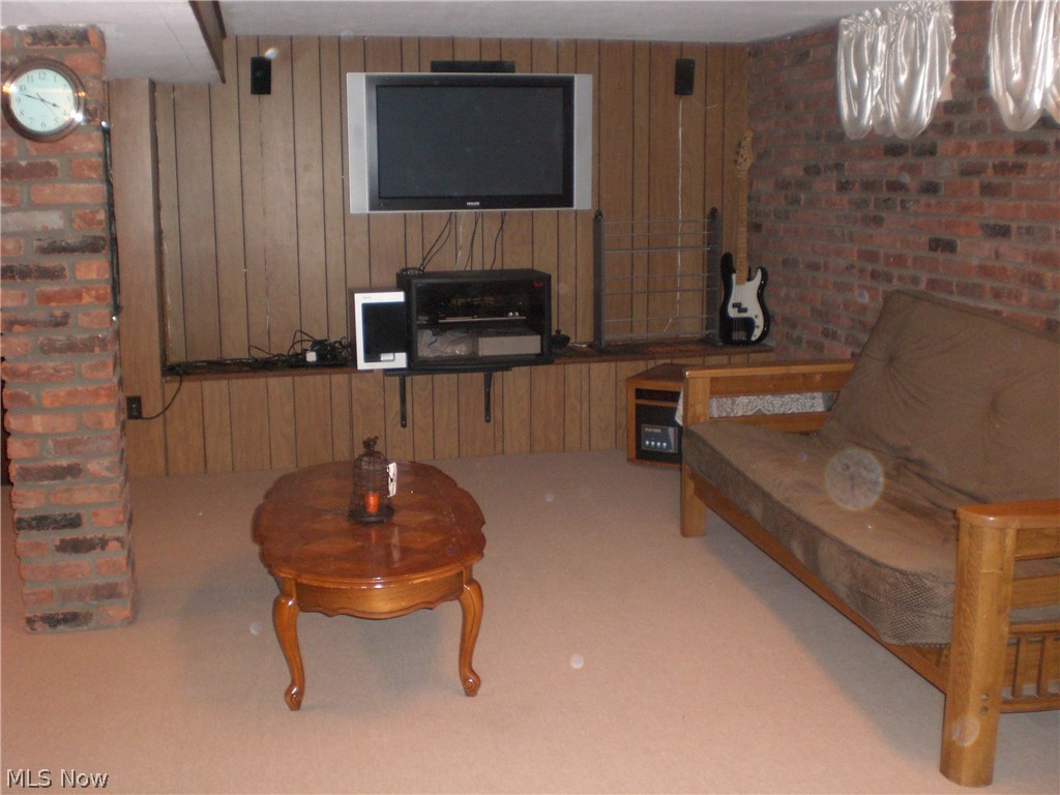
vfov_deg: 37.7
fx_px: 1164
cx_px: 530
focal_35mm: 38
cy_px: 398
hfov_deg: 49.0
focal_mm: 6.3
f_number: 3.1
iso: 200
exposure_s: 1/60
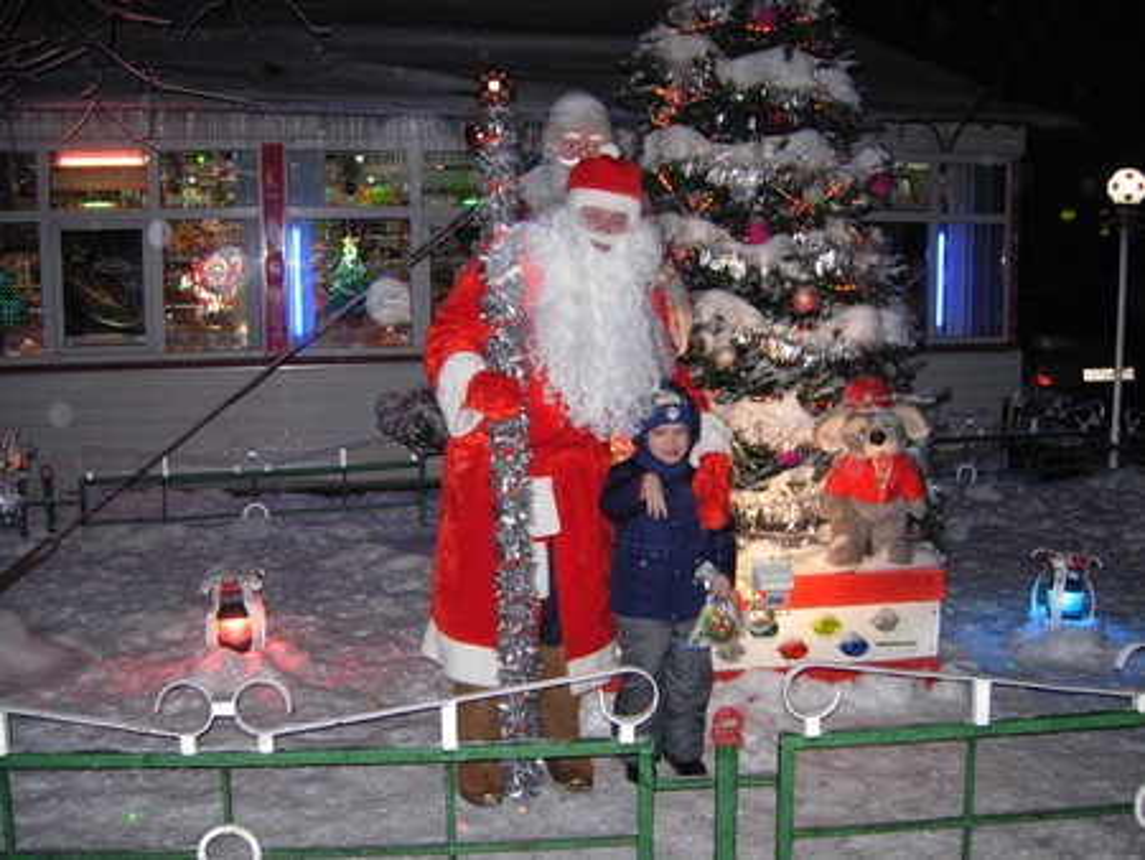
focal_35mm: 36
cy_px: 430
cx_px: 572
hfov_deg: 51.3
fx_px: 1191
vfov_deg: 39.7
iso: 200
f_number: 2.7
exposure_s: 1/181
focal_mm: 7.5
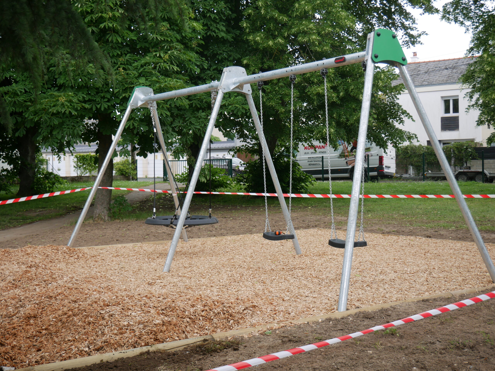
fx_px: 658
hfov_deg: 41.2
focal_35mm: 46
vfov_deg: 31.5
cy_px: 186
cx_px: 248
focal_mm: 23
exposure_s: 1/200
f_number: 4.3
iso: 200
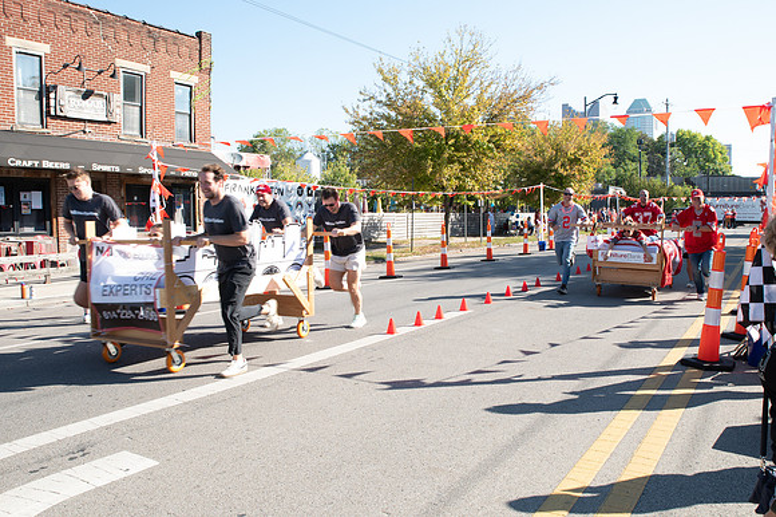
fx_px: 660
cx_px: 389
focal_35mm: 31
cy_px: 266
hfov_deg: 60.9
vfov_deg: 42.7
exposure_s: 1/160
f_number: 9
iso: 320
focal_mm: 24
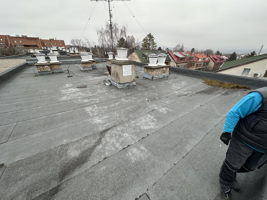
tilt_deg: -25.8
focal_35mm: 14
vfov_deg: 85.7
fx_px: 108
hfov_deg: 102.1
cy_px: 100
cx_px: 134
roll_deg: -0.1
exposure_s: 1/110
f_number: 2.2
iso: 40
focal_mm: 2.22
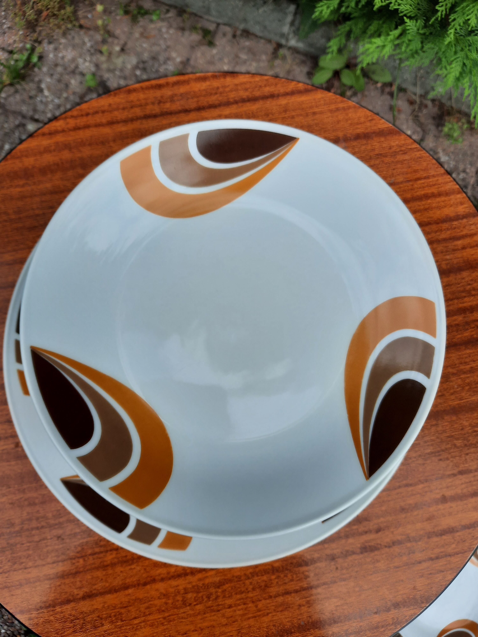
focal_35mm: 25
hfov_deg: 54.9
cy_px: 318
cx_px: 239
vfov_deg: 69.4
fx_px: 460
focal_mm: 4.6
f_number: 2
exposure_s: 1/429
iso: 32
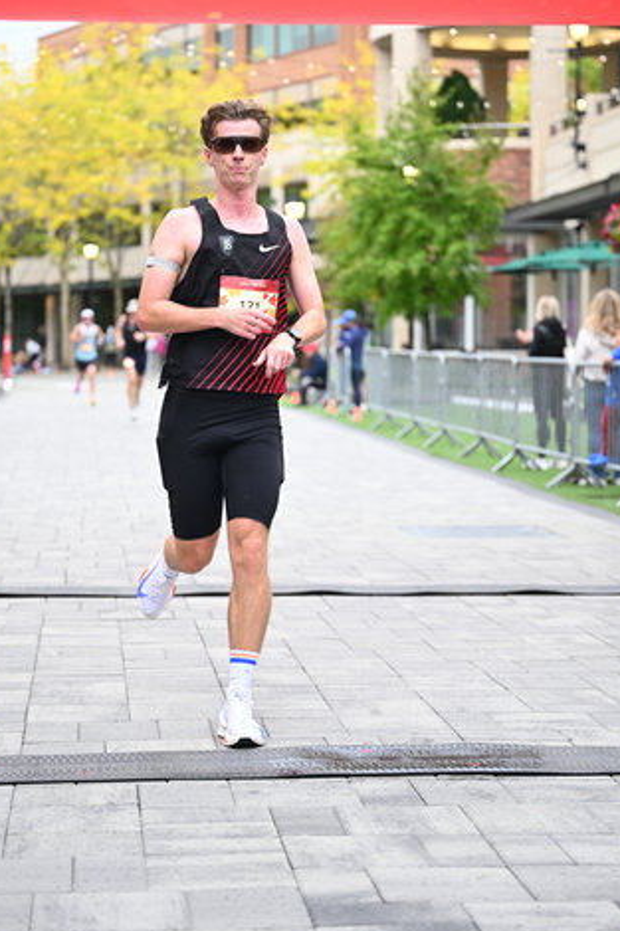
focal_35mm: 82
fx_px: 2120
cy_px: 396
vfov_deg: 24.7
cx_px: 274
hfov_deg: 16.6
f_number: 2.8
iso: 1600
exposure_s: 1/1250
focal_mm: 70
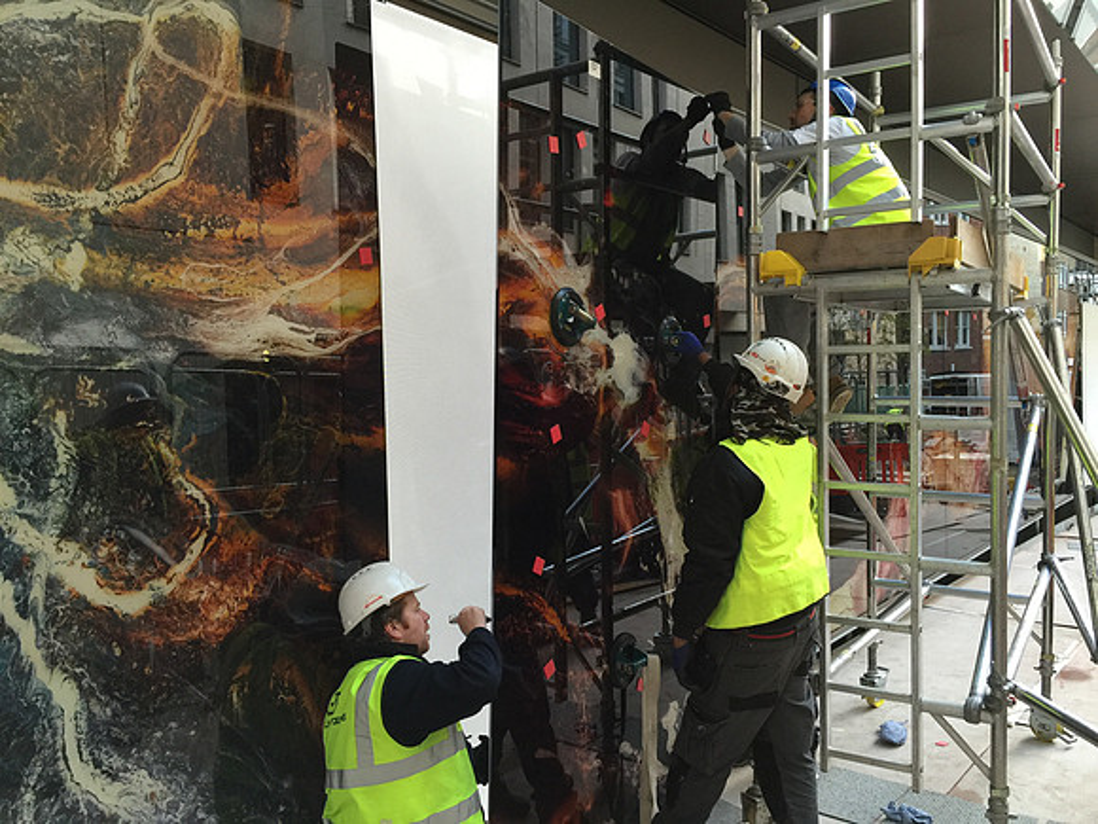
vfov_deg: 48.2
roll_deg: +1.0
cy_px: 412
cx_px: 549
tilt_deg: -2.4
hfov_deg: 61.7
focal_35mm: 29
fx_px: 920
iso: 64
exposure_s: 1/33
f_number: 2.2
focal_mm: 4.15
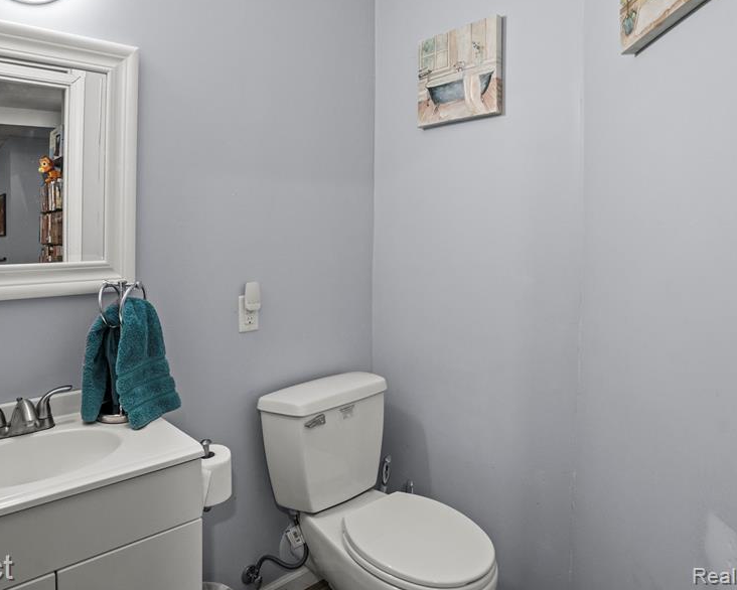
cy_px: 249
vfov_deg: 65.2
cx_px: 279
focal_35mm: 21
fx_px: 458
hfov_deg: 76.3
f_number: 6.3
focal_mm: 16
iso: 6400
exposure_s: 1/50
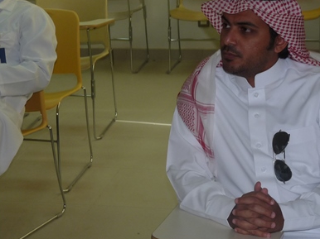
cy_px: 136
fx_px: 1053
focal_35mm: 114
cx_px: 99
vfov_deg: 13.0
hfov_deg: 17.2
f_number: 3.2
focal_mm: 9.9
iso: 100
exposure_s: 1/60
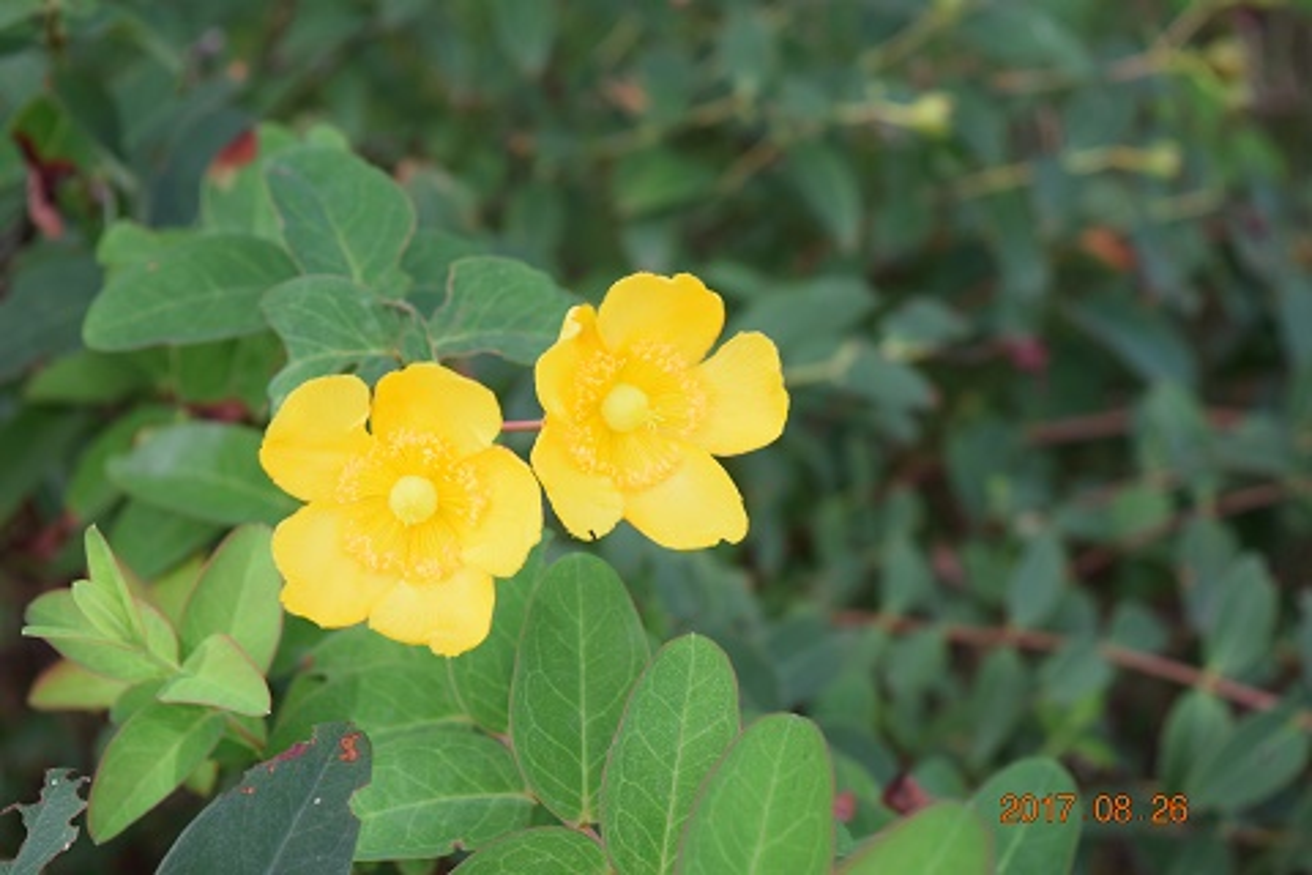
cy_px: 438
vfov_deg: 18.9
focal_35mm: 72
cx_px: 656
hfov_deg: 28.1
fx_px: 2624
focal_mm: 48
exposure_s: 1/200
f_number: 7.1
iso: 400
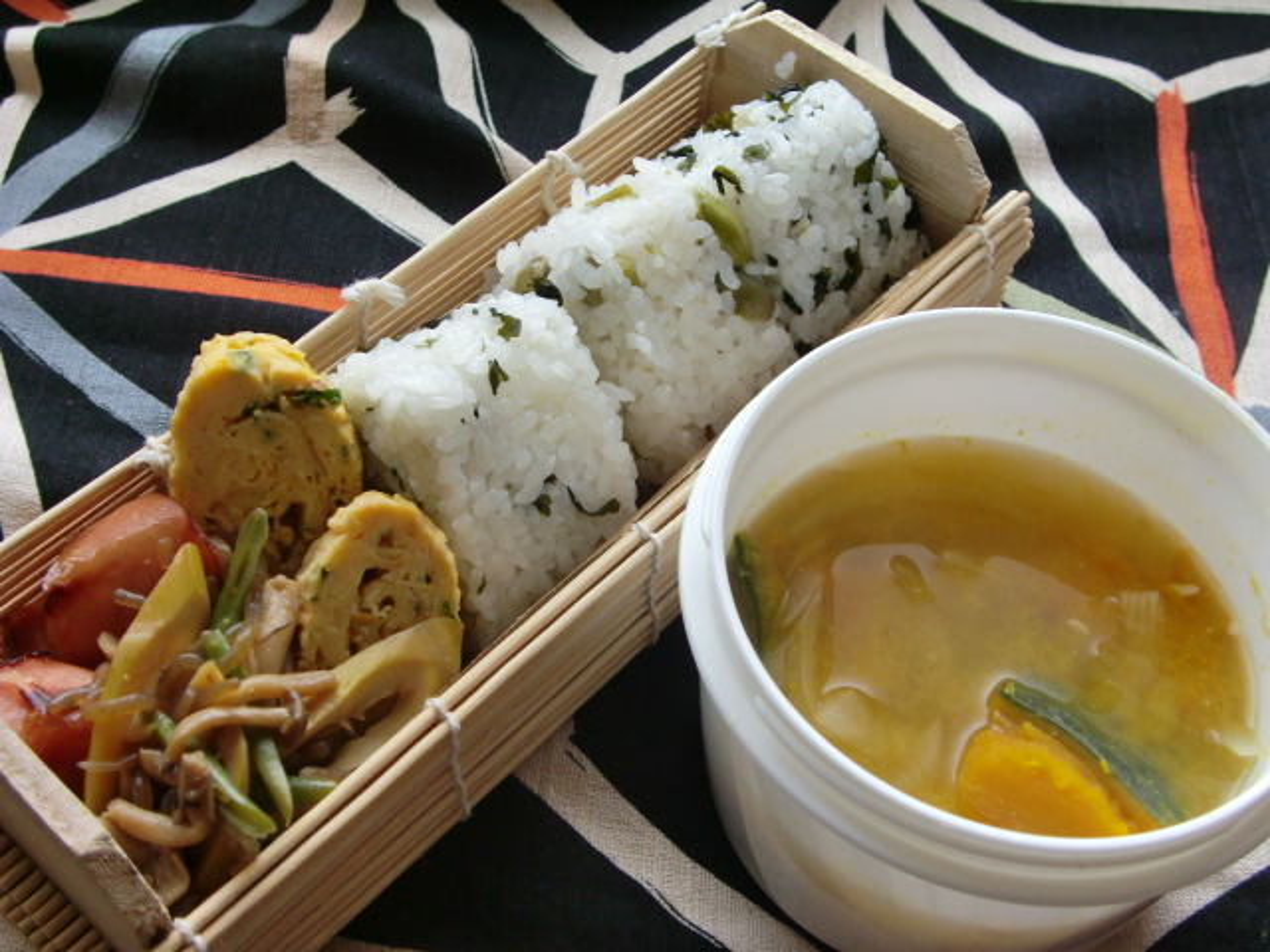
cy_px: 476
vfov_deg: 31.5
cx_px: 635
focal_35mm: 46
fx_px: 1688
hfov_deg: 41.2
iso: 200
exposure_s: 1/125
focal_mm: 8.2
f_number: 3.3
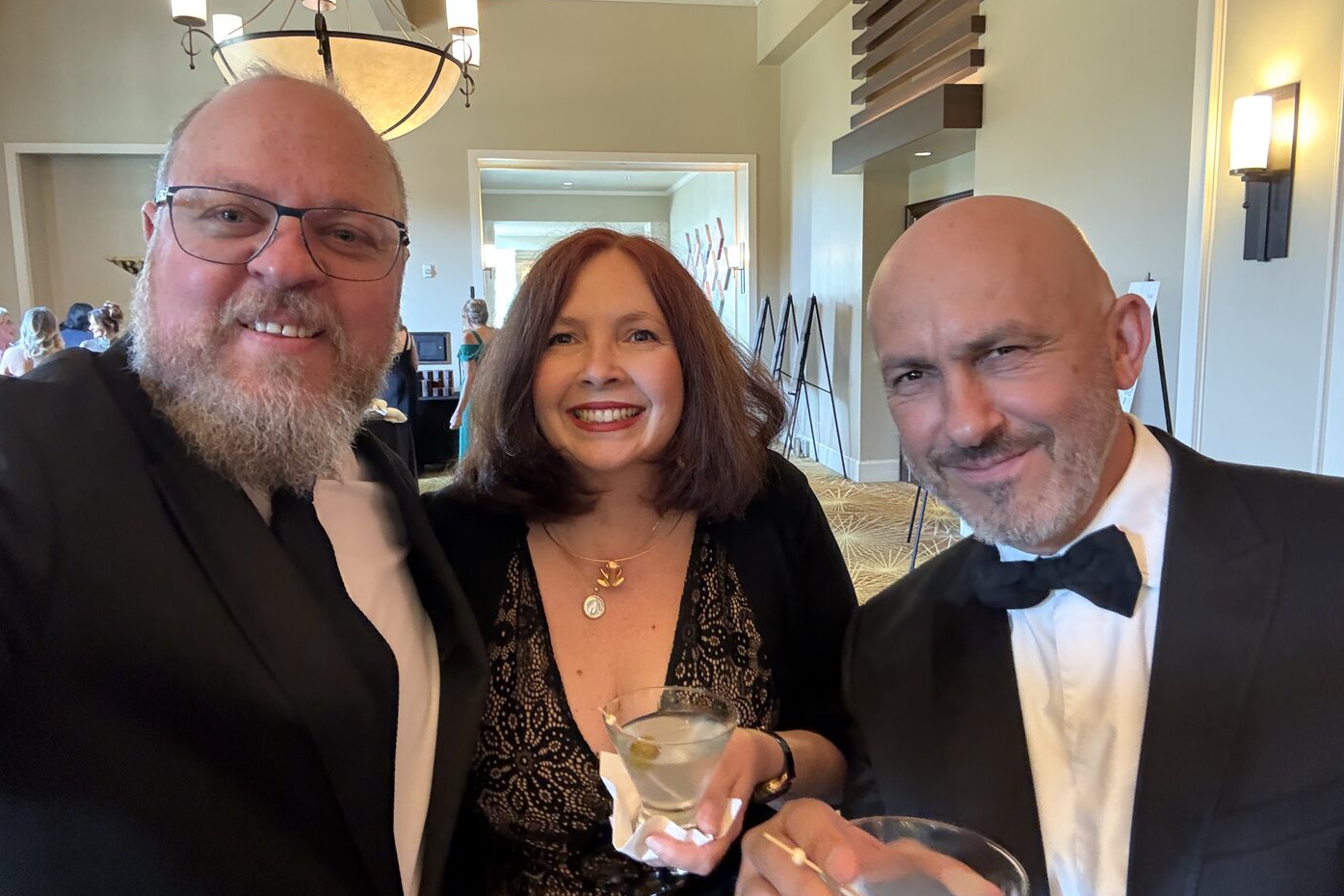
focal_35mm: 24
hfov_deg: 73.7
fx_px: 896
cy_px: 418
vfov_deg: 53.1
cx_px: 672
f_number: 1.9
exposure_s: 1/30
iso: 320
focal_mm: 2.69
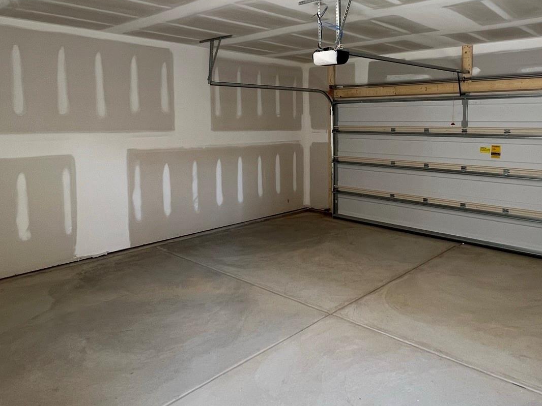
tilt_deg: -4.5
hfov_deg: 67.6
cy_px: 148
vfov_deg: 54.2
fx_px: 391
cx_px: 358
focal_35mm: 25
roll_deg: -0.1
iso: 125
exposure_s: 1/99
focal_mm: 1.57
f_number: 1.8
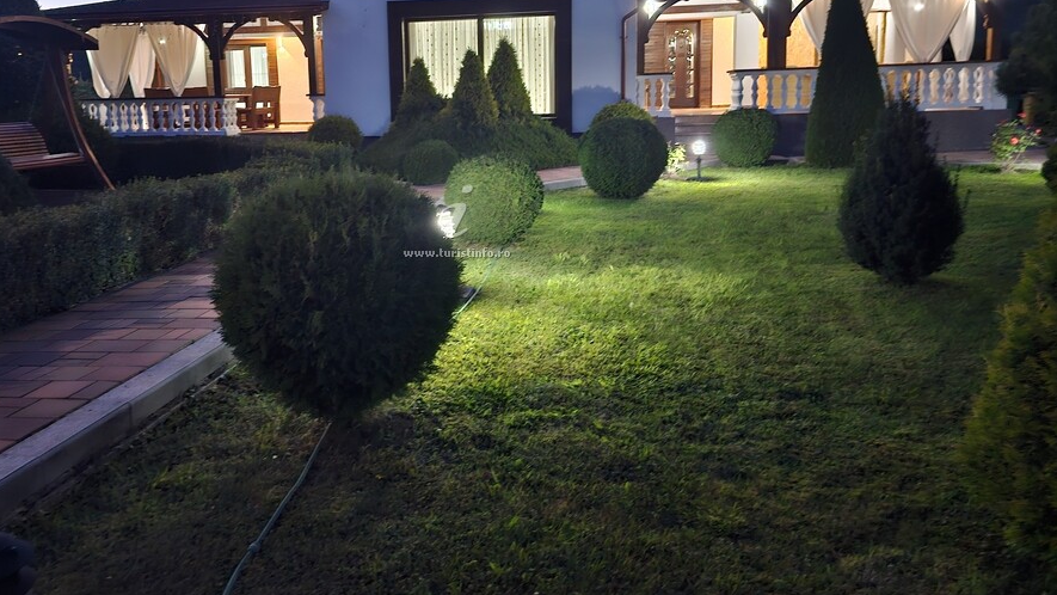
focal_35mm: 29
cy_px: 215
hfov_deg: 65.7
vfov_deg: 39.9
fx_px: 813
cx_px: 453
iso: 1000
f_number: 1.7
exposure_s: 1/17
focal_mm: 6.3
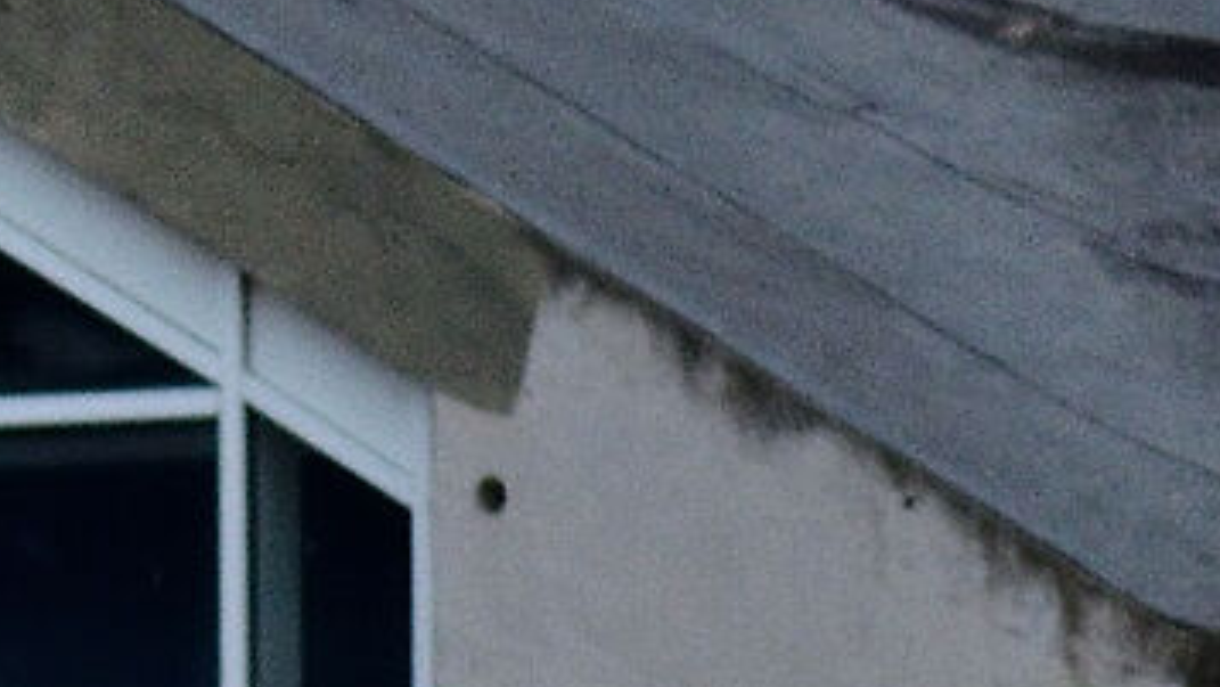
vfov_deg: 1.1
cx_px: -2843
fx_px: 34136
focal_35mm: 1055
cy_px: 2143
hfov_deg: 2.0
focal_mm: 100
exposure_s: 1/2000
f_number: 6.3
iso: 400
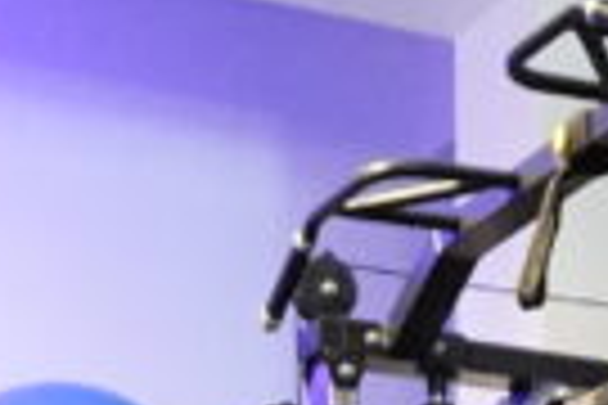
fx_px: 3074
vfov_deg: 6.5
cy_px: 1424
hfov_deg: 11.3
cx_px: 153
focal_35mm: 182
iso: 5000
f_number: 3.5
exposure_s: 1/160
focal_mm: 16
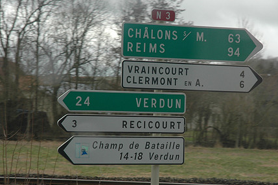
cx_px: 152
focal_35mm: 142
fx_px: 1095
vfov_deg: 9.6
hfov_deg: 14.5
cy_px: 100
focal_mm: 70
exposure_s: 1/250
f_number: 6.3
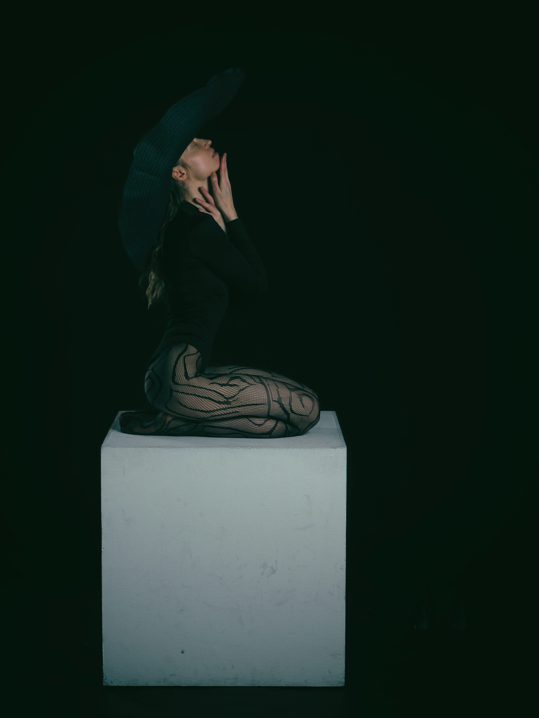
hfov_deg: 17.6
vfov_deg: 23.3
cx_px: 270
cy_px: 359
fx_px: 1744
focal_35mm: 84
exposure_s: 1/160
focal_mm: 42
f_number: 8
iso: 200
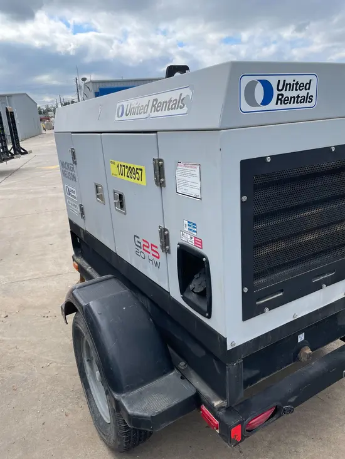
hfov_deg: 53.1
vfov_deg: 67.3
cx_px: 172
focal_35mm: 26
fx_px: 345
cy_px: 230
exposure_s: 1/2174
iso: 50
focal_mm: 4.2
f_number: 1.6
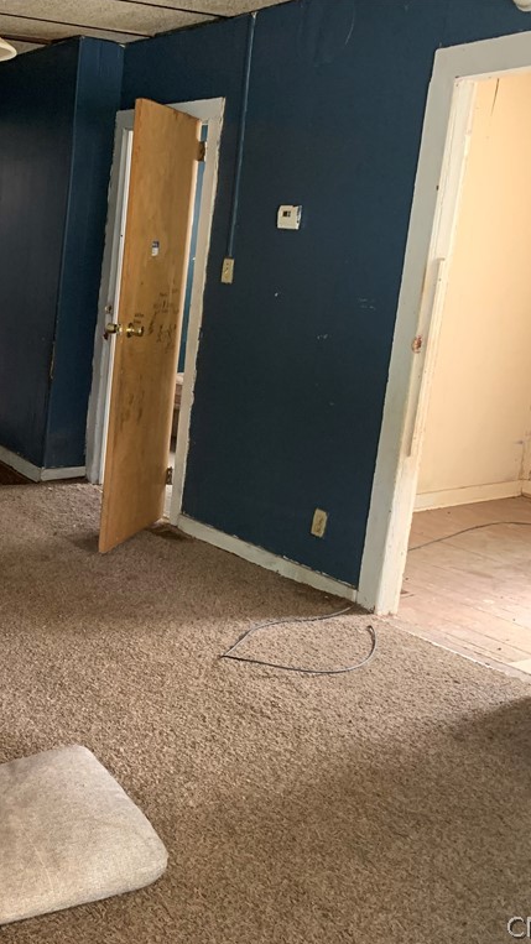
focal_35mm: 38
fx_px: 951
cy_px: 473
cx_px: -42
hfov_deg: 28.5
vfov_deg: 52.8
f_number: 1.8
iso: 320
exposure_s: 1/60
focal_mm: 4.25
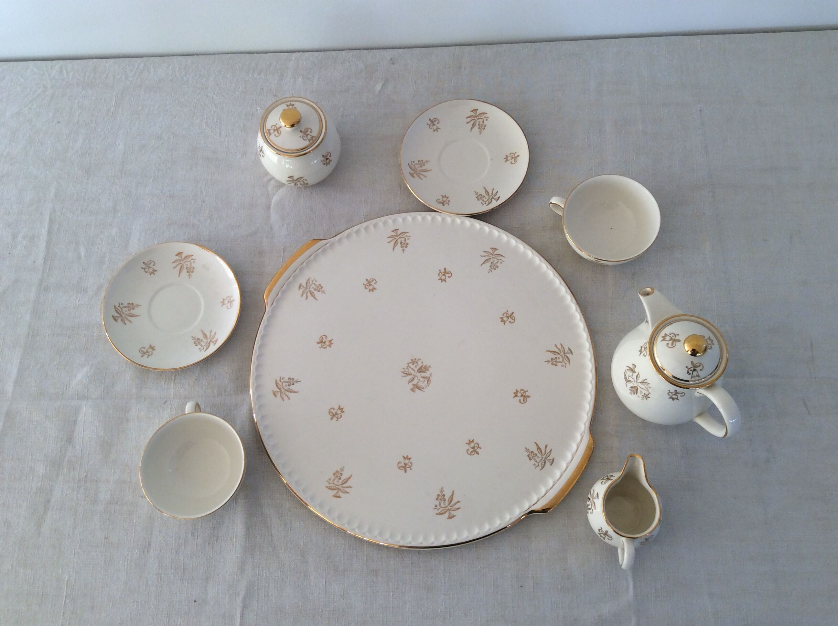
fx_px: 774
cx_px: 419
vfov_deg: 44.1
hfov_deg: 56.9
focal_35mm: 32
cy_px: 313
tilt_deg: -71.9
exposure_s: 1/50
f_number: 2.4
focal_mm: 3.3
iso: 32
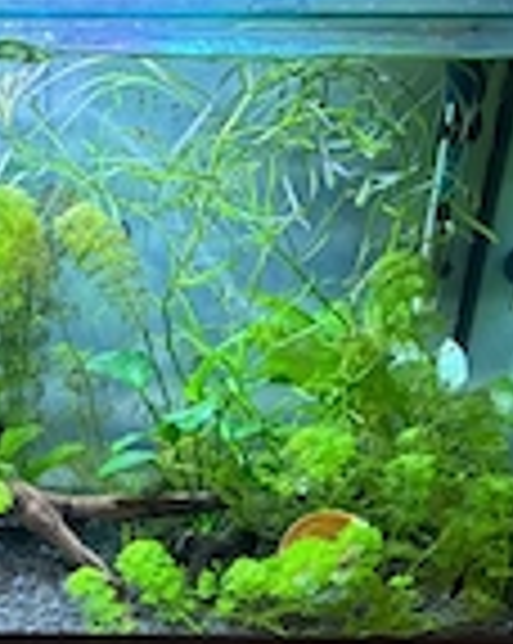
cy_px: 712
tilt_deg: -31.4
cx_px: -50
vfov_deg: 24.9
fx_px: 1350
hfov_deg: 20.5
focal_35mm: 71
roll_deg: +0.6
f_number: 1.6
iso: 320
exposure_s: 1/50
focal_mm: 5.96
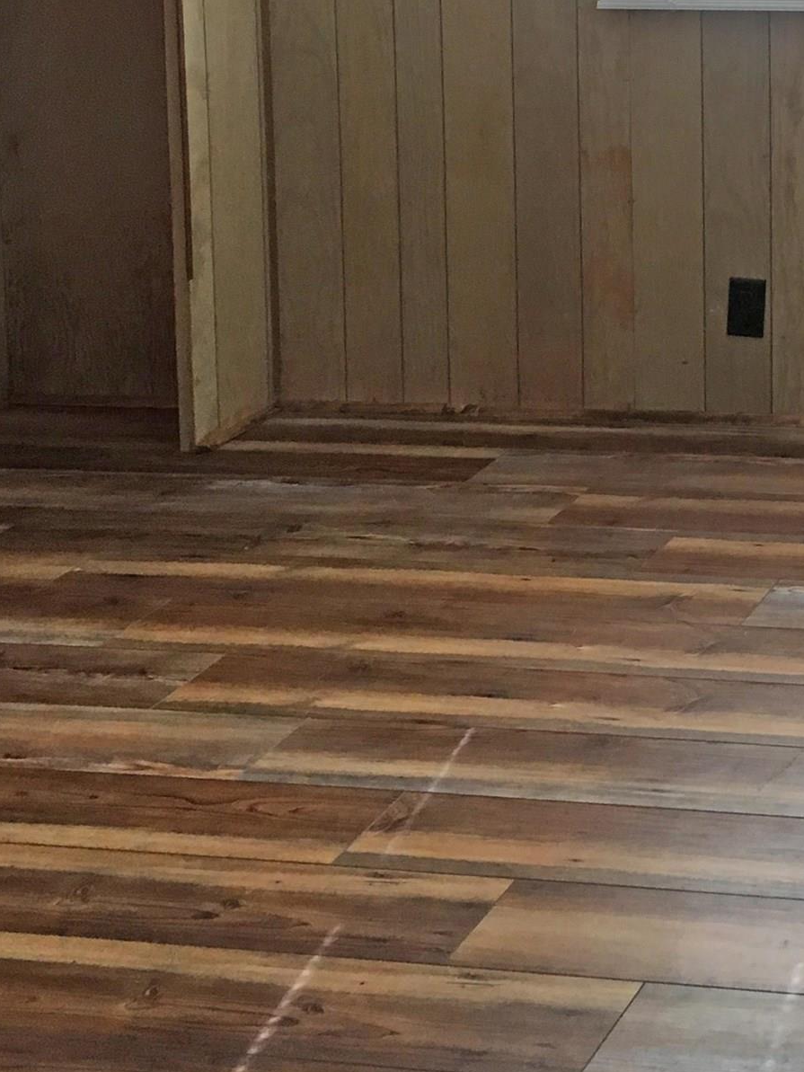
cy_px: 258
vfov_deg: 33.6
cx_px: 713
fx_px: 1734
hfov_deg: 25.4
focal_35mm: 56
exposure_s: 1/30
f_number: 2.2
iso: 80
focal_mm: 4.15
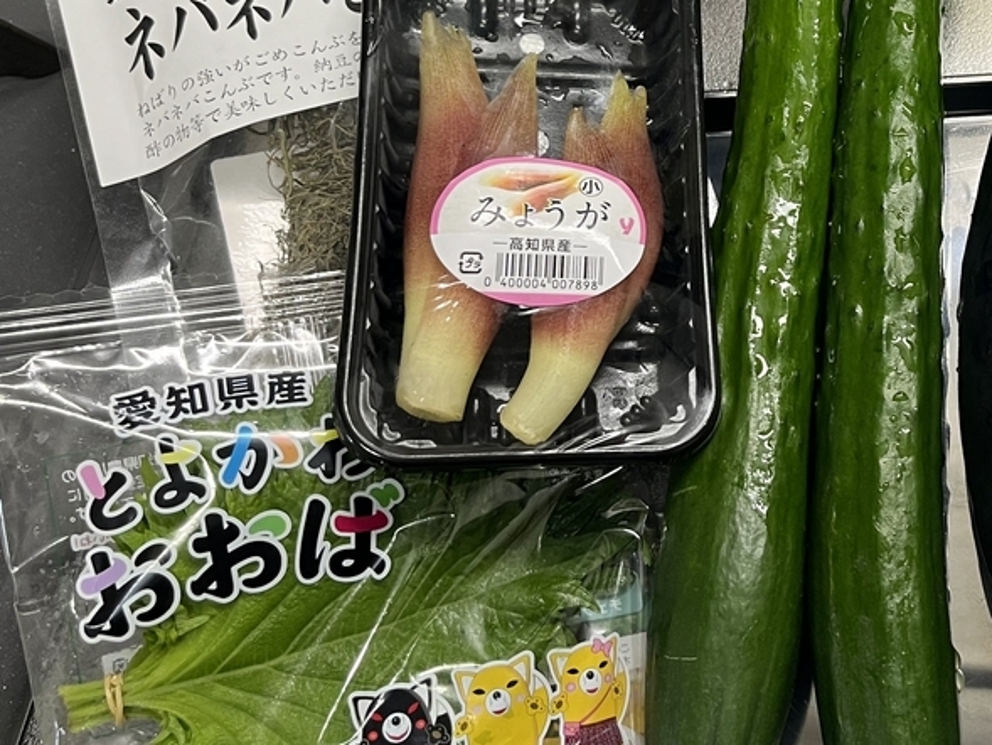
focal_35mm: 53
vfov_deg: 27.0
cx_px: 822
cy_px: 138
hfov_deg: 34.8
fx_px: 1519
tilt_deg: -63.0
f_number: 1.6
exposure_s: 1/50
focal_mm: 5.1
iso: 64
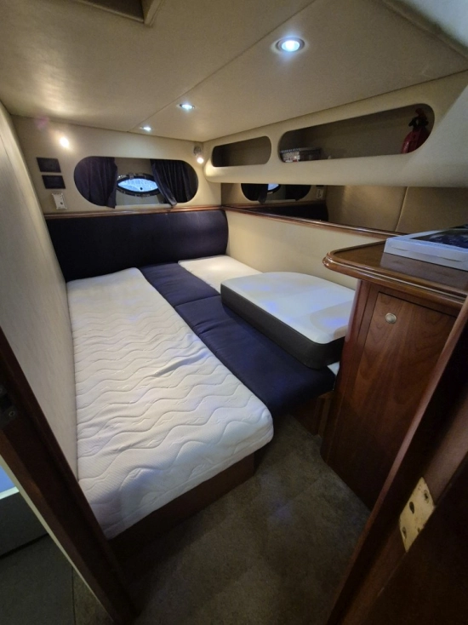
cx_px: 234
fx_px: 234
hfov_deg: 89.9
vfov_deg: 106.2
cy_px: 312
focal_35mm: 13
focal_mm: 2.2
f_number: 2.2
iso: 800
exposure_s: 1/50
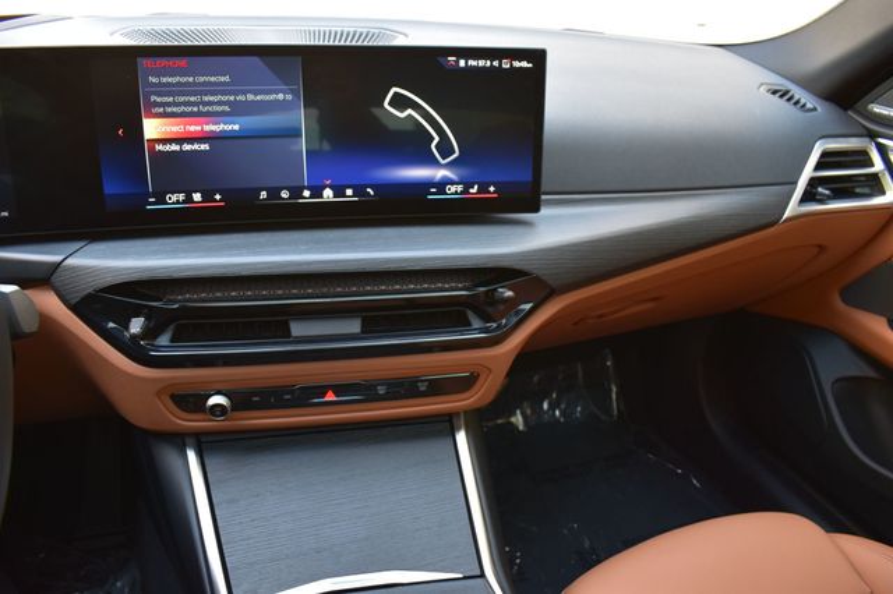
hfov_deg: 67.4
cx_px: 446
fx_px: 669
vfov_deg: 47.9
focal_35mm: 27
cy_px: 297
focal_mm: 18
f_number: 6.3
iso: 500
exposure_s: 1/15
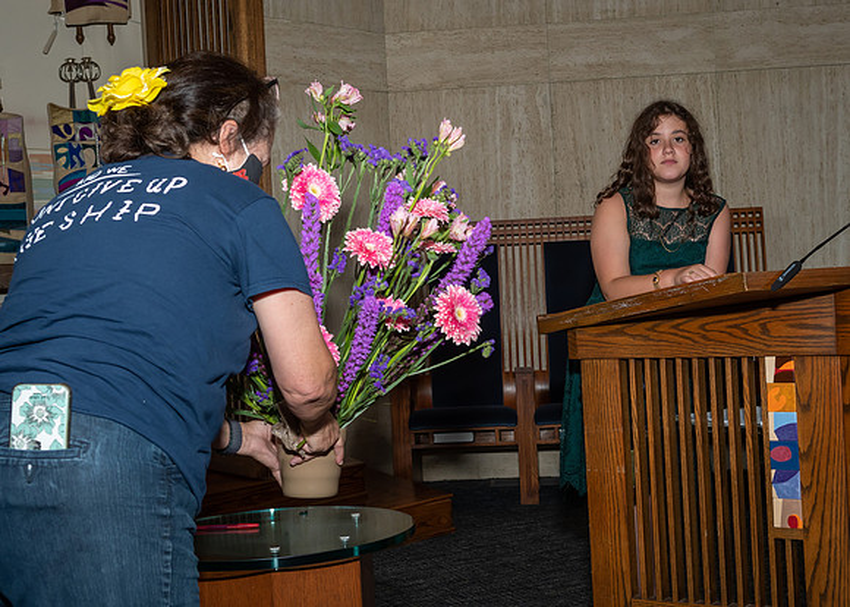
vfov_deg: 28.1
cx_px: 473
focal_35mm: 50
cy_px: 288
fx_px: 1213
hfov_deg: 38.6
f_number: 5.6
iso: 400
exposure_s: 1/250
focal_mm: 28
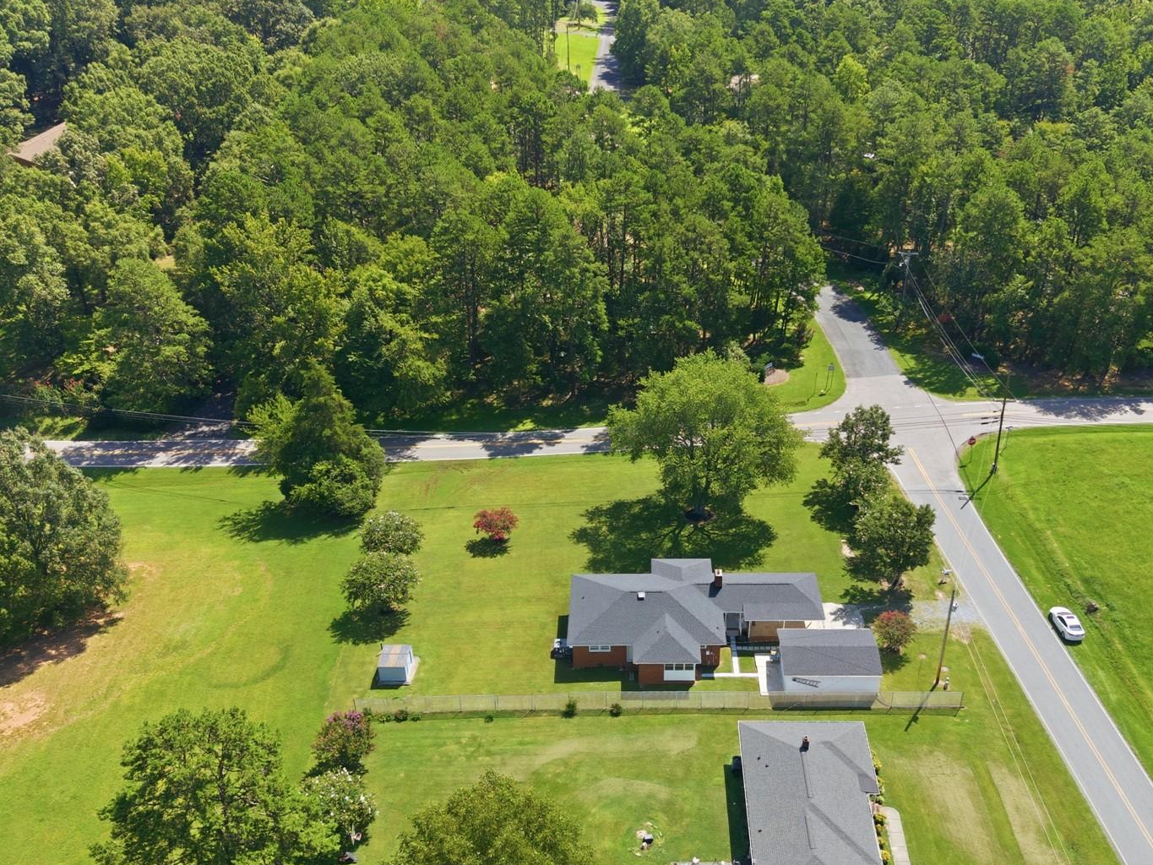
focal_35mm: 36
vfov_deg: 39.5
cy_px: 530
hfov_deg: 51.2
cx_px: 662
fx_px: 1199
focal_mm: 8.7
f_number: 1.8
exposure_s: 1/1250
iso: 100
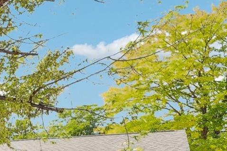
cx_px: -143
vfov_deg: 25.0
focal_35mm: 50
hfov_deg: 25.1
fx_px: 315
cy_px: 168
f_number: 8
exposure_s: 1/125
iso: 800
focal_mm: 10
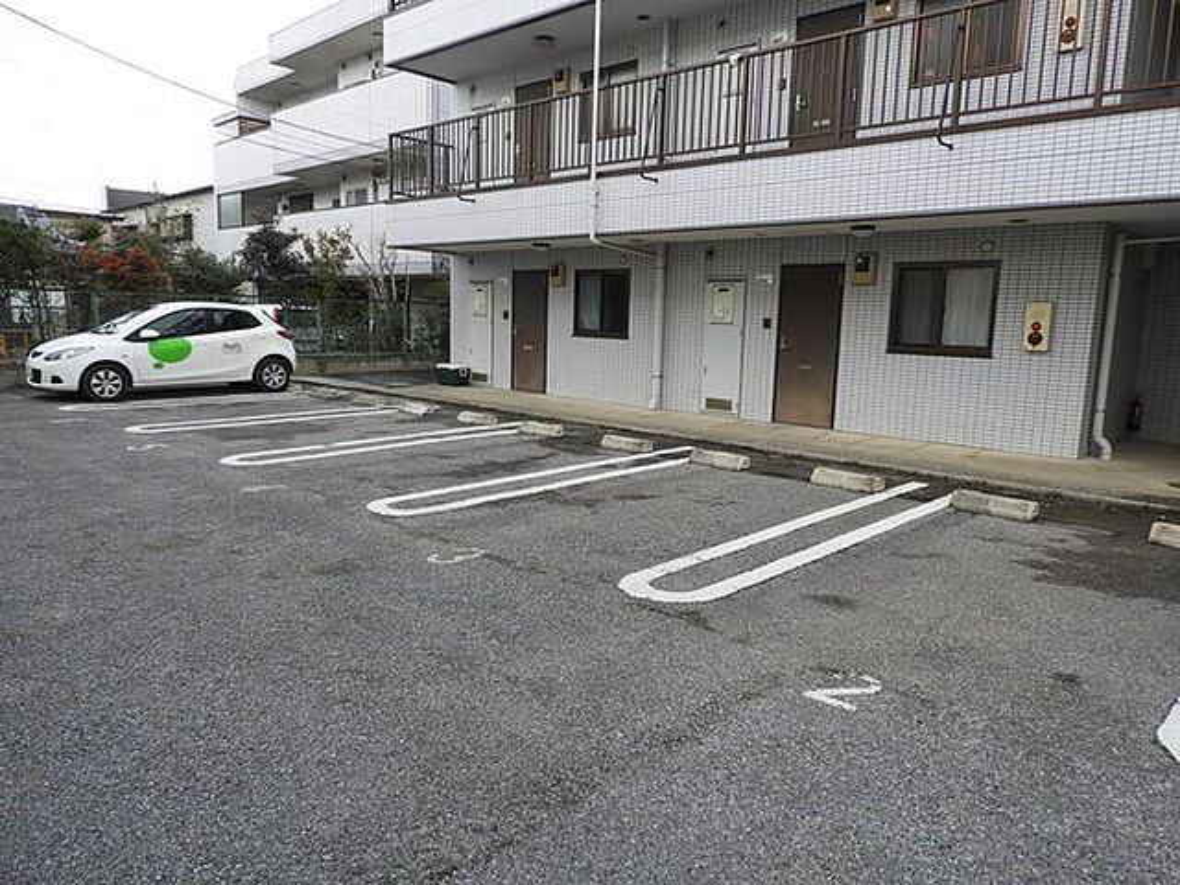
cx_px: 590
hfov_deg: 71.6
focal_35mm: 24
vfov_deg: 56.8
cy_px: 442
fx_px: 818
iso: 100
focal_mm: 4.3
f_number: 3.3
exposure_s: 1/250
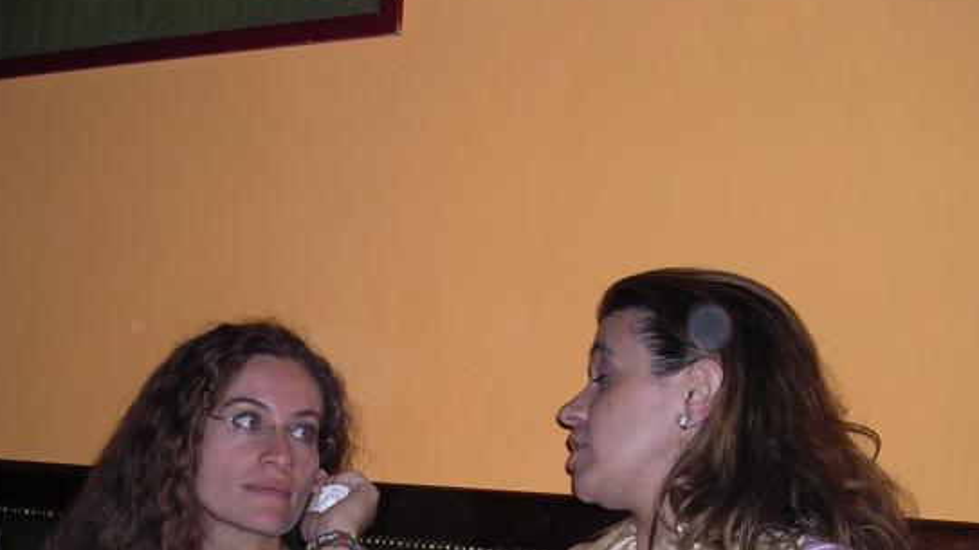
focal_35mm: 61
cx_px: 362
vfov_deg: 19.3
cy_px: 514
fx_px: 1583
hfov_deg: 34.2
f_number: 2.8
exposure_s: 1/60.1
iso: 100
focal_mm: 5.8
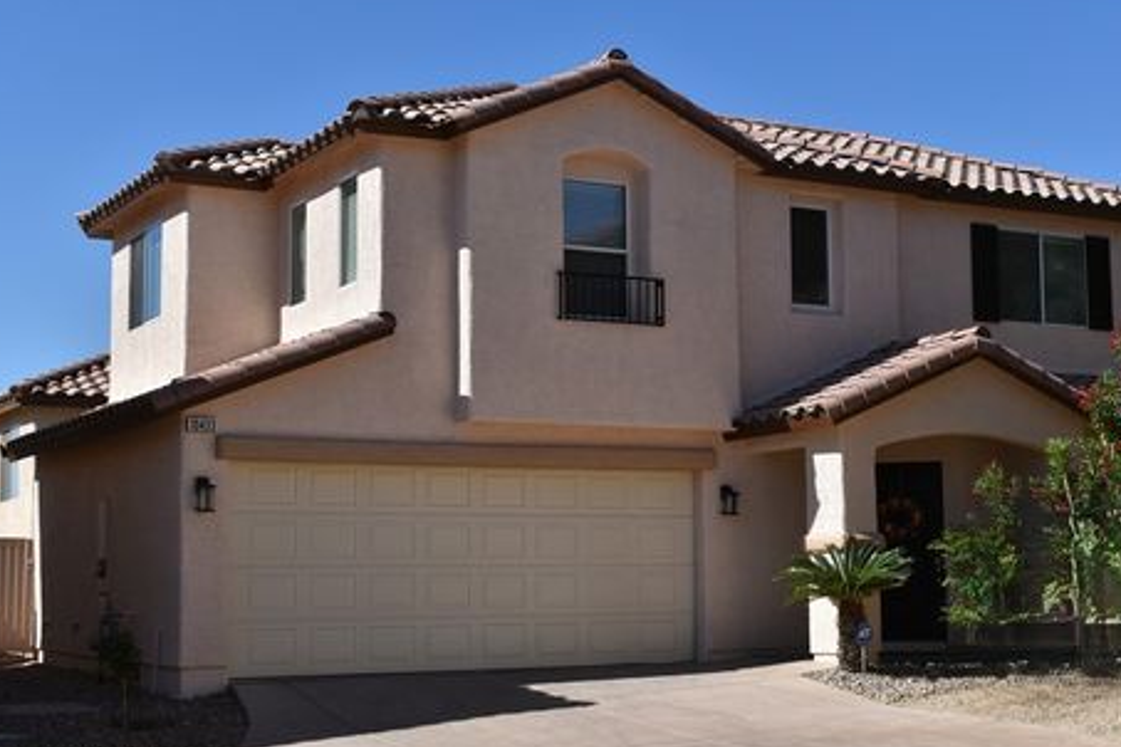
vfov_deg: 25.5
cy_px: 385
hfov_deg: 37.5
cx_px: 579
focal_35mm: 53
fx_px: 1650
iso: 200
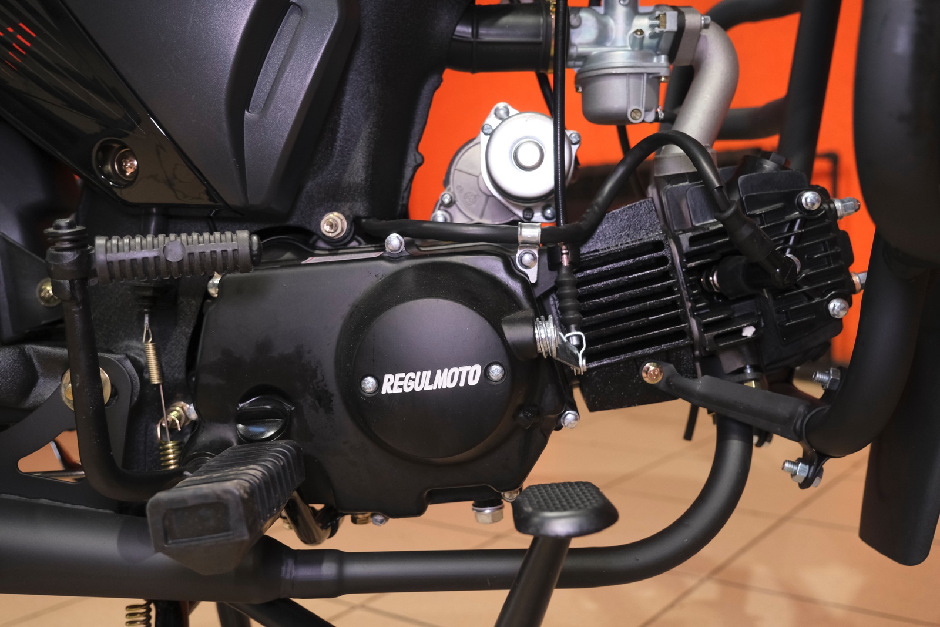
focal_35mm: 33
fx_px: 862
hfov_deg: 57.2
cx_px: 470
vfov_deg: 40.0
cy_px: 314
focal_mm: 22.3
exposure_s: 1/125
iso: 1600
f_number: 4
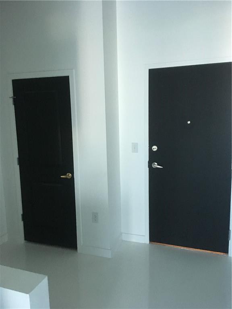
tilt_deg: -8.8
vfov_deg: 61.7
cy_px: 154
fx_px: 259
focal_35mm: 29
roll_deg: +1.0
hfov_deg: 48.2
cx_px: 116
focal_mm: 4.15
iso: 200
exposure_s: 1/20
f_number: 2.2
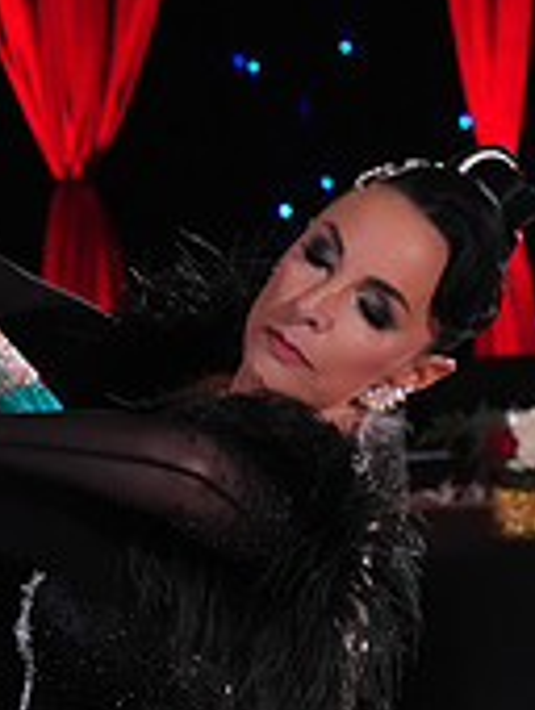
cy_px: 990
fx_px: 6742
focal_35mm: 328
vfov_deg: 6.0
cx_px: 240
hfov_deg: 4.5
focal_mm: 100
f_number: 6.3
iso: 8000
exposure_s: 1/400
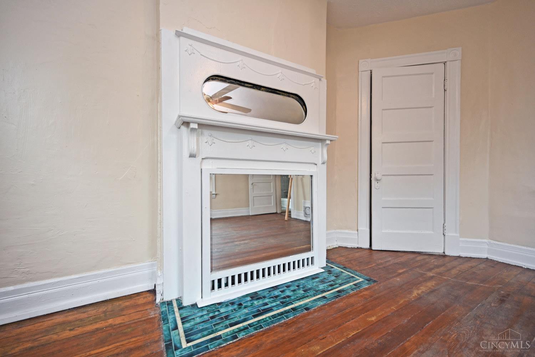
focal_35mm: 14
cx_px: 268
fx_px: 208
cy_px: 178
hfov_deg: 104.3
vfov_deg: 81.2
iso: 280
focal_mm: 14
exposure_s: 1/60
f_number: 4
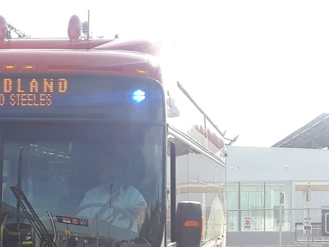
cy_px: 231
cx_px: 22
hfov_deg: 27.7
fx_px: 636
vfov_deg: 21.3
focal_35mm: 67
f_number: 1.9
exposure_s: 1/669
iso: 40
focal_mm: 3.7
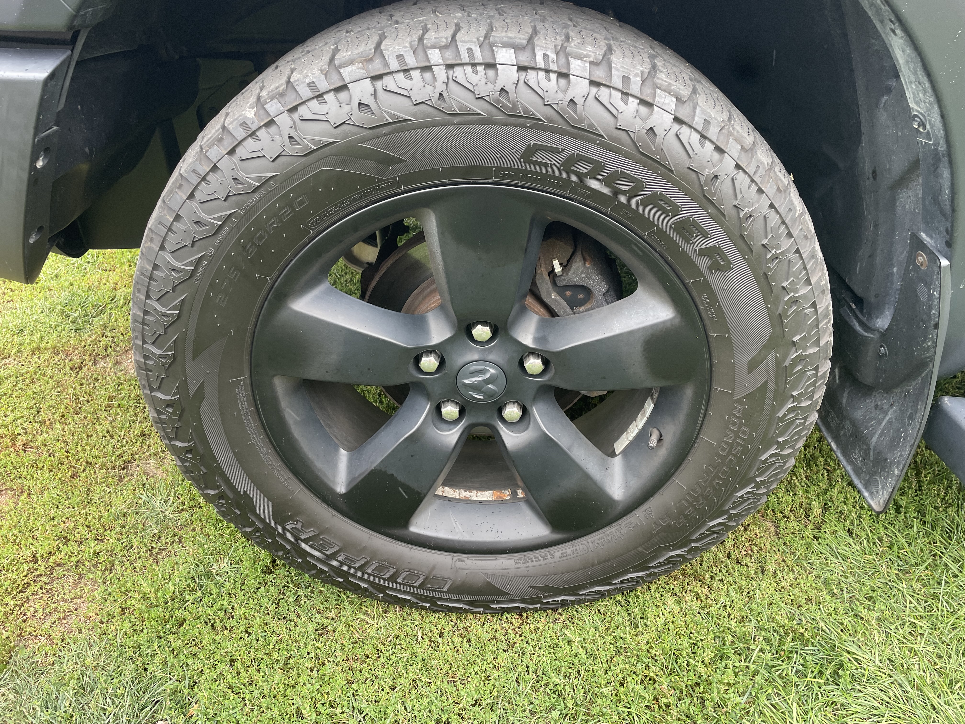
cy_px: 362
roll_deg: -1.6
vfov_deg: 53.1
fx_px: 725
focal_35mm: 26
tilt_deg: -40.9
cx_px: 482
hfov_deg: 67.3
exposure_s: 1/121
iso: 80
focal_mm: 4.2
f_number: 1.6
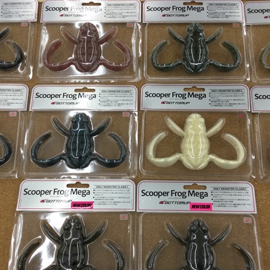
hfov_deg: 41.9
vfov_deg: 41.8
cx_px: 139
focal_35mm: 40
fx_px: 353
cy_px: 145
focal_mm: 3.3
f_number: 2.4
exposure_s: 1/40
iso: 25
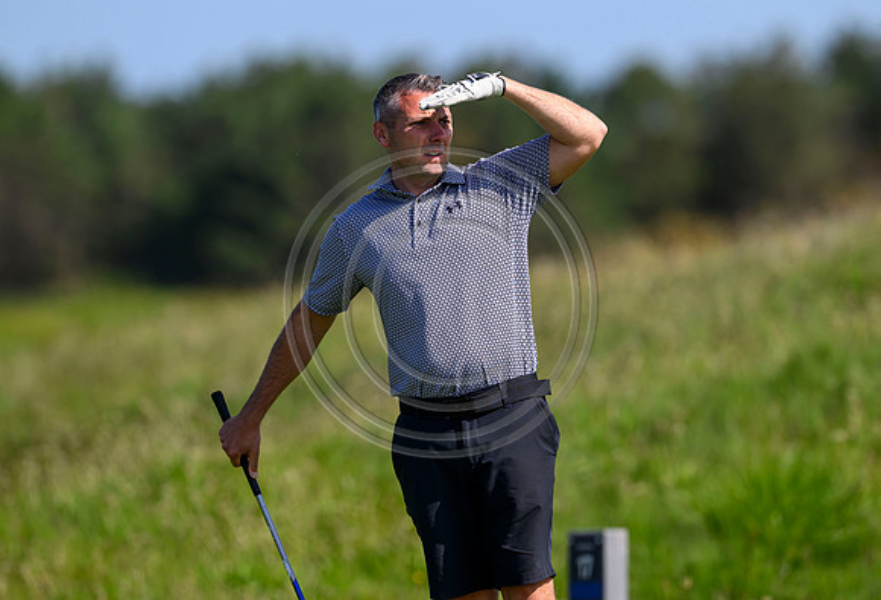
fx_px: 11463
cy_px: 256
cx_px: 516
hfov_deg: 4.4
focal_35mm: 465
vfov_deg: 3.0
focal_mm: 400
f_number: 4.5
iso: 500
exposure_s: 1/4000
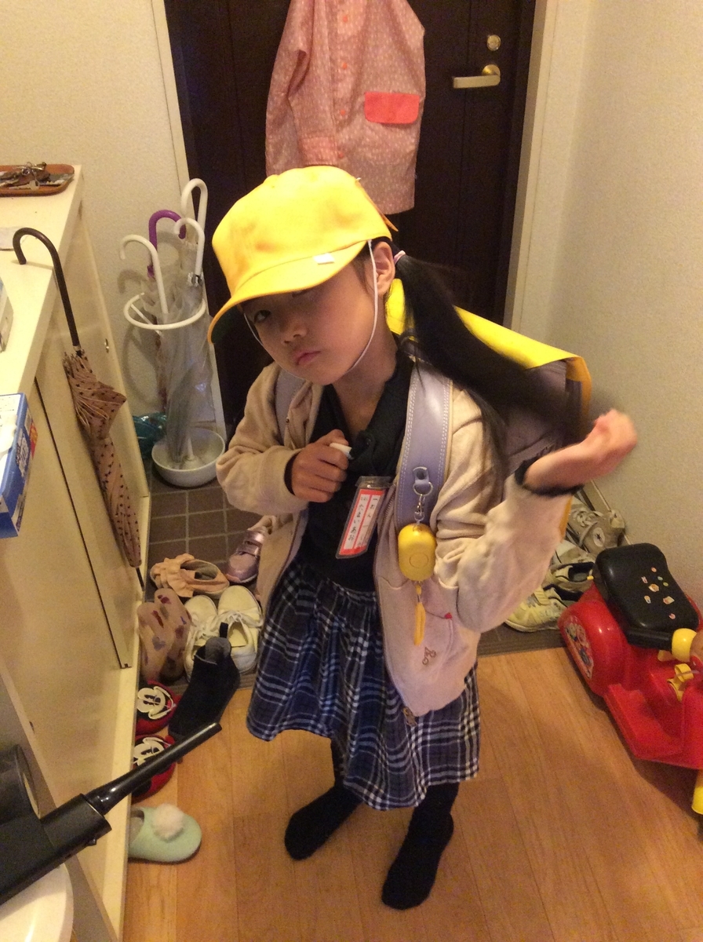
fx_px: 869
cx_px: 352
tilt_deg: -39.2
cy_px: 471
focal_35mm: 32
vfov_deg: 56.9
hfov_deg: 44.0
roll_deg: +3.4
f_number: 2.4
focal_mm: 3.3
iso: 320
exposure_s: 1/15
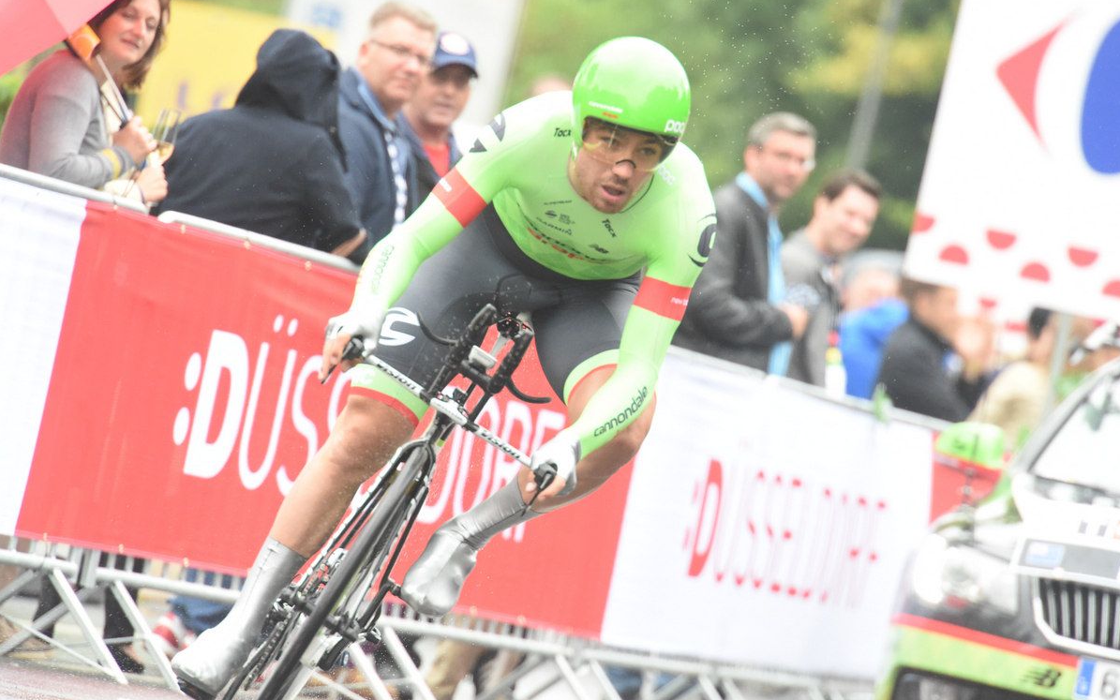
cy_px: 355
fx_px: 12485
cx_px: 560
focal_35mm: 409
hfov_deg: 5.1
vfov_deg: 3.2
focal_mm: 400
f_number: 8
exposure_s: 1/800
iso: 8000
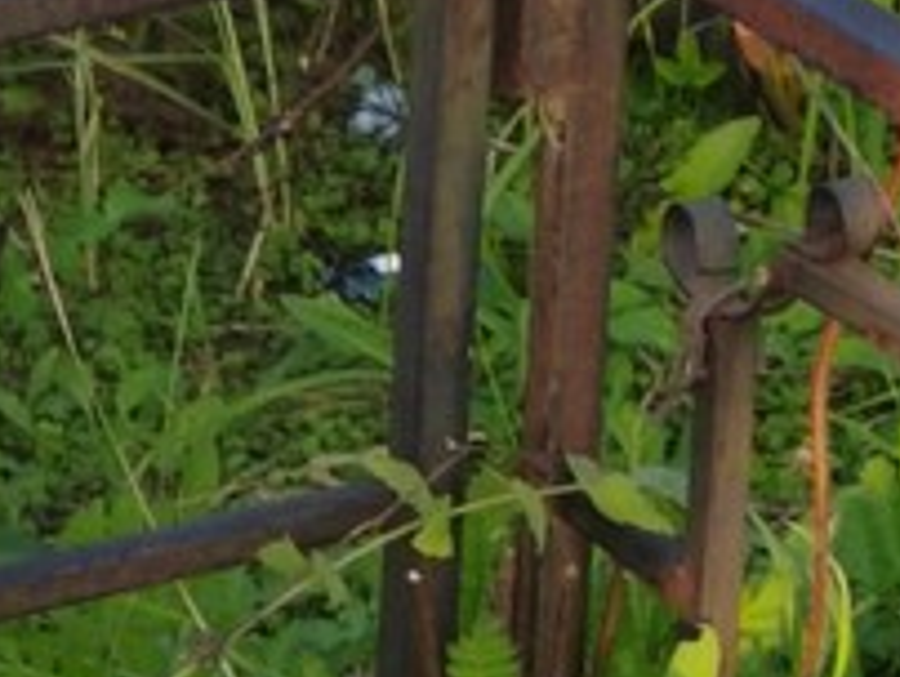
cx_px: -695
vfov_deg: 5.9
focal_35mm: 249
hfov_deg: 7.7
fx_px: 6482
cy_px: 1064
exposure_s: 1/260
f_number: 1.9
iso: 100
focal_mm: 5.52
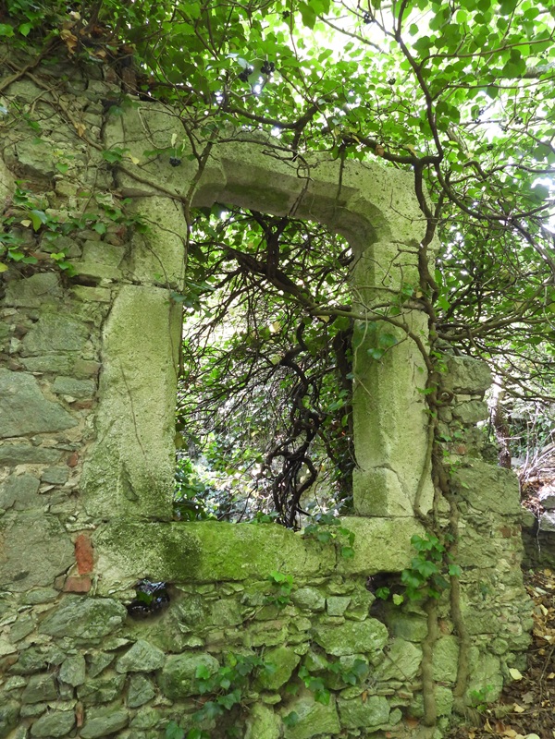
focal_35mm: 24
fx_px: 513
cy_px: 370
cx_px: 278
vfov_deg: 71.6
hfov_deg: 56.8
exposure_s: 1/30
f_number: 2.8
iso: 250
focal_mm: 4.3
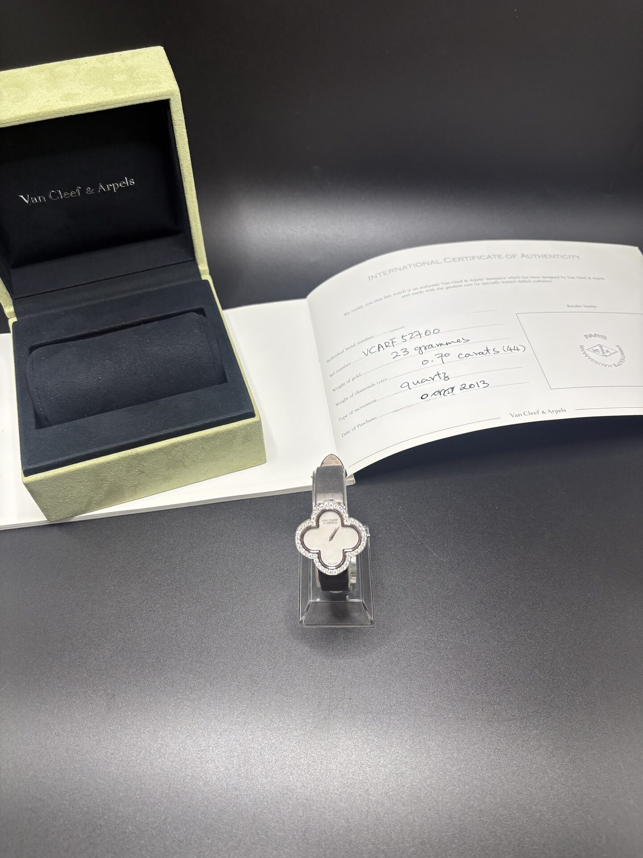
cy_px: 429
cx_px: 322
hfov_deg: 53.1
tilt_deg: -52.0
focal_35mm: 26
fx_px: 644
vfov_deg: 67.3
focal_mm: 5.96
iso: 64
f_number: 1.6
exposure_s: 1/100
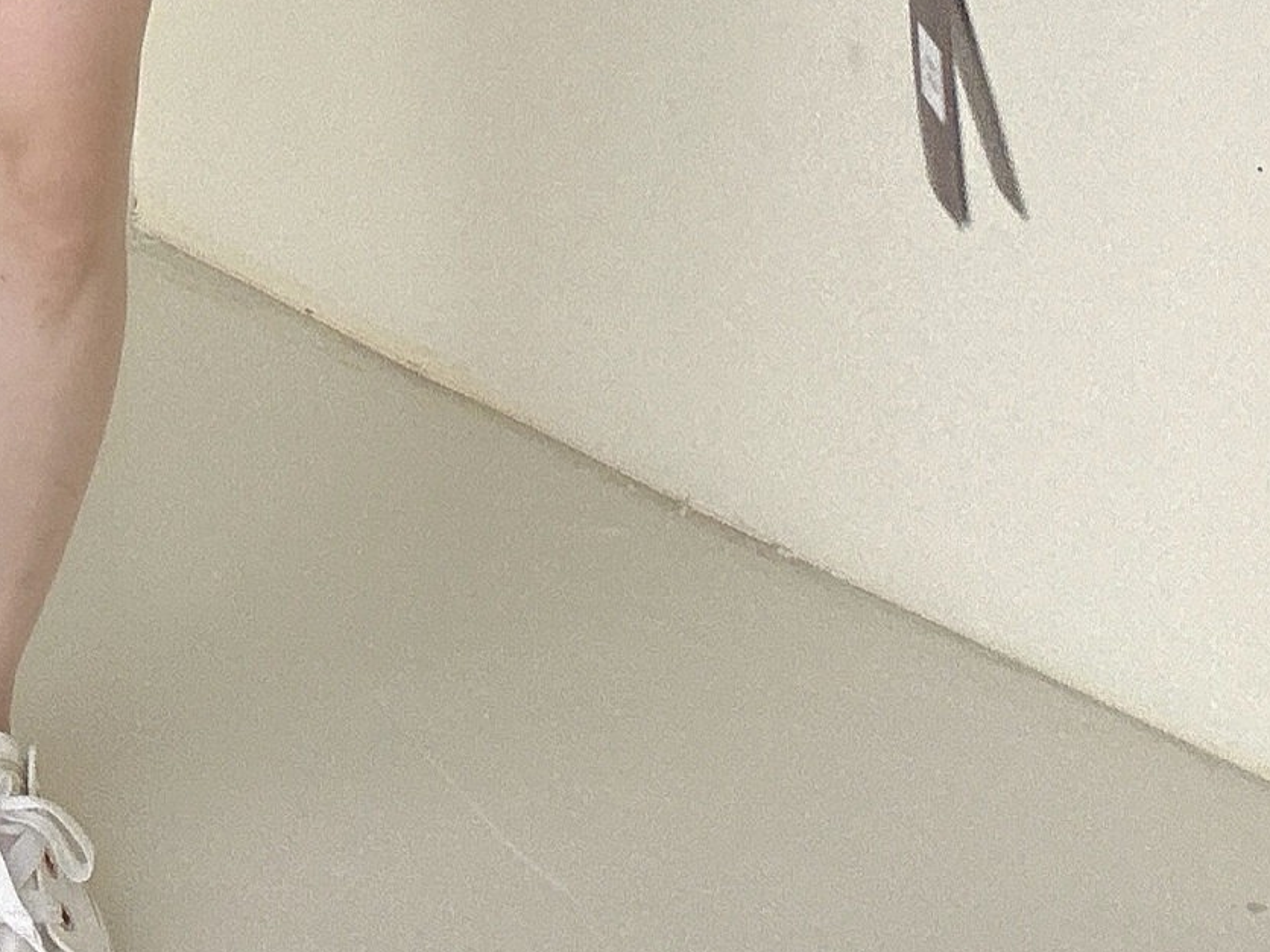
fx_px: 2421
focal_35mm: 66
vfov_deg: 18.6
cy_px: -618
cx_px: 94
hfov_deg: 28.1
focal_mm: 2.69
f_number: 1.9
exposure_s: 1/60
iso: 100
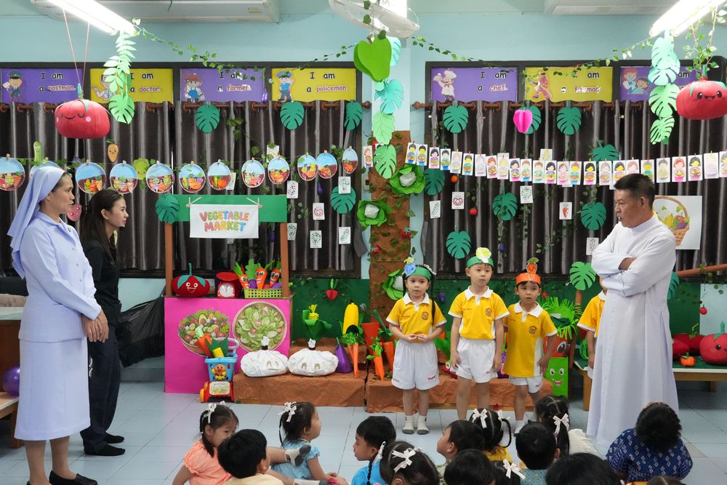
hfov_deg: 45.0
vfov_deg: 30.9
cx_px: 364
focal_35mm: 44
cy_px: 242
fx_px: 879
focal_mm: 29
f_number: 7.1
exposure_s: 1/125
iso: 8000
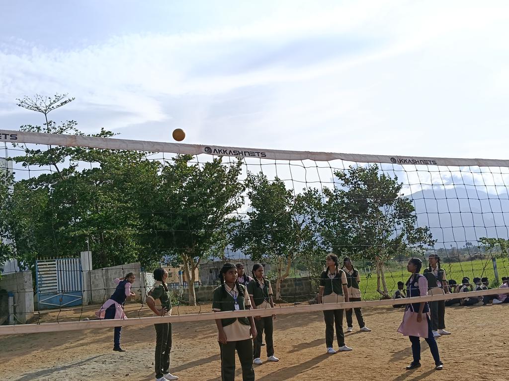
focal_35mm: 39
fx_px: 573
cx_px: 254
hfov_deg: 47.9
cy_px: 190
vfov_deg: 36.8
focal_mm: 3.98
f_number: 1.8
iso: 64
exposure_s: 1/934
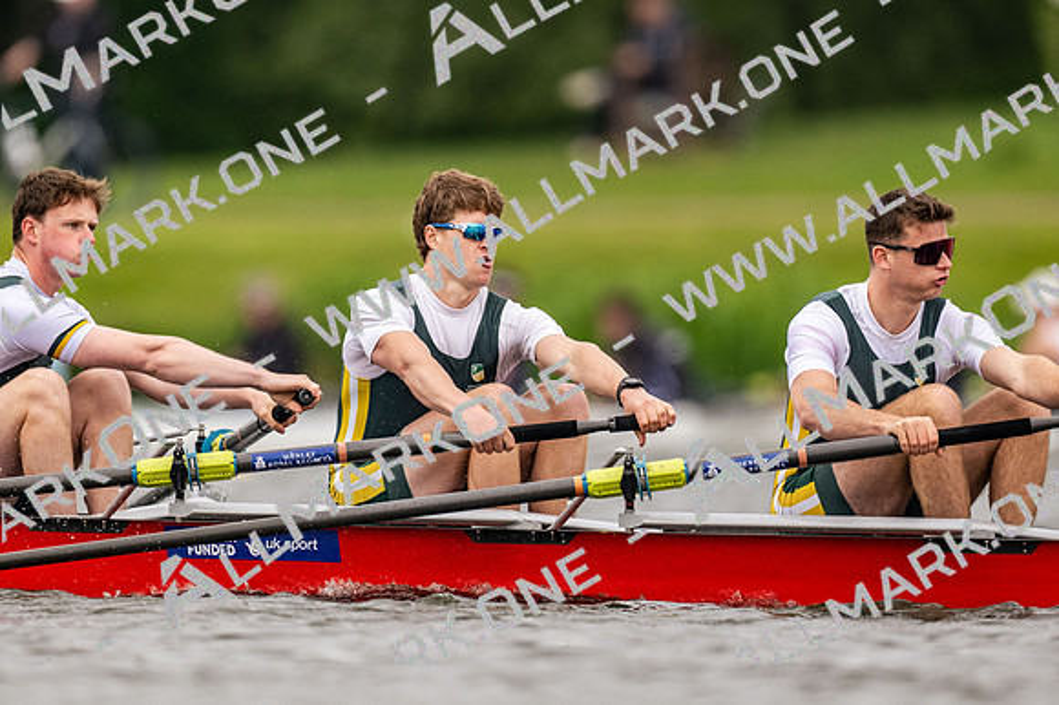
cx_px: 530
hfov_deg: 2.3
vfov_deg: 1.5
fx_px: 26459
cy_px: 352
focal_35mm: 900
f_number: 4
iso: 900
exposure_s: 1/2000
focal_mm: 600
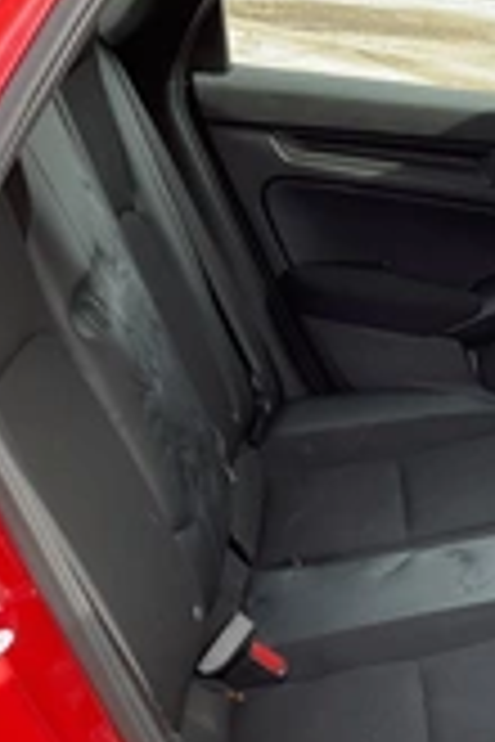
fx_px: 1506
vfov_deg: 27.4
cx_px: 504
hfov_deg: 18.2
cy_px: 540
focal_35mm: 73
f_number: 1.8
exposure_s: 1/146
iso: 20
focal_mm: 3
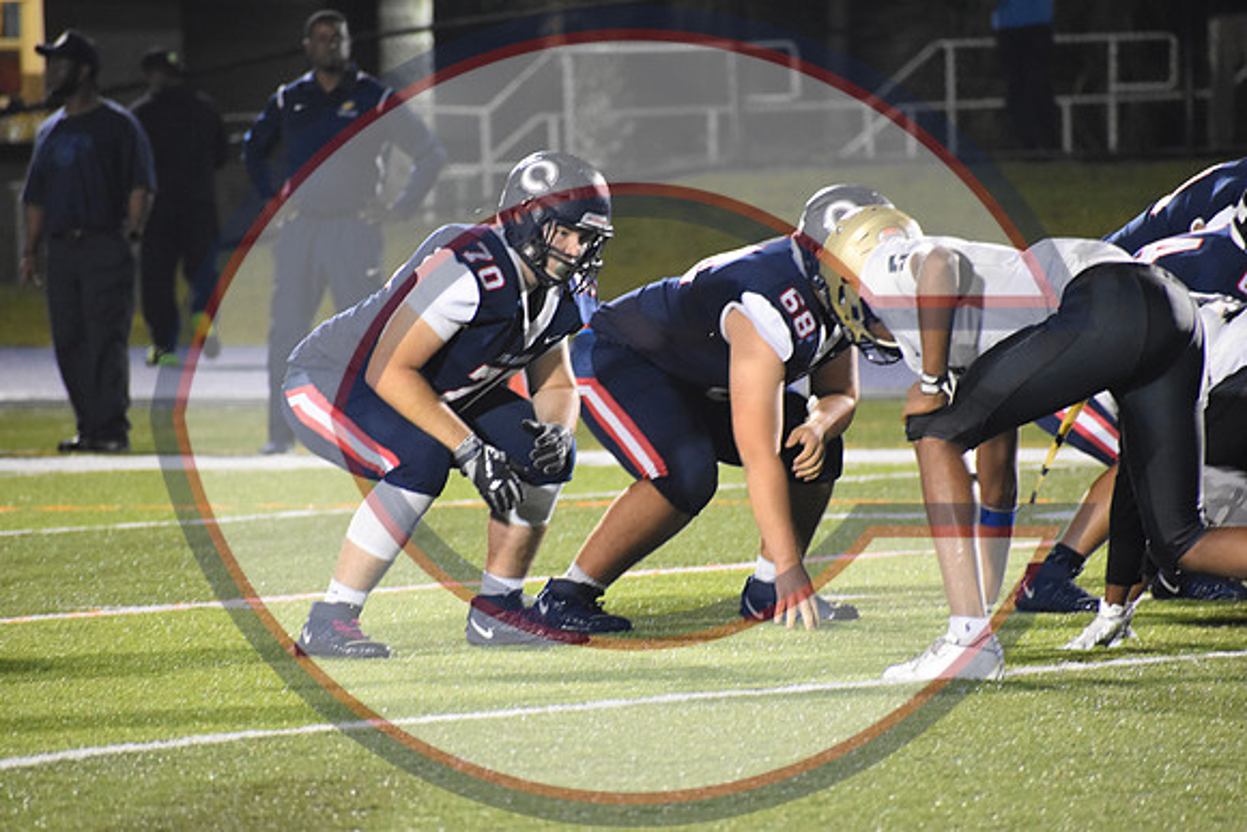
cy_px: 416
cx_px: 624
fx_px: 14031
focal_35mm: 405
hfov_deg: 5.1
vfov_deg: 3.4
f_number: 6
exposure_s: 1/100
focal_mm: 270
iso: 3200
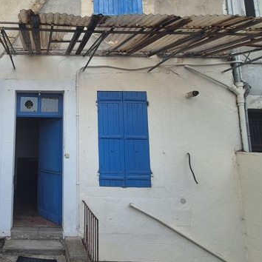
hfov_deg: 54.5
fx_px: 223
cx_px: 35
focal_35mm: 26
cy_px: 106
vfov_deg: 60.5
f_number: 2.2
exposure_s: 1/381
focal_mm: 2.2
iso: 50
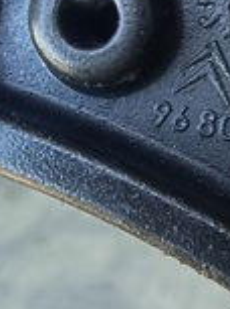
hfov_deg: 15.8
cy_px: 67
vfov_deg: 22.0
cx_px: 312
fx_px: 783
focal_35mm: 88
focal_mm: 3.43
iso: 203
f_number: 2.2
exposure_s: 1/50
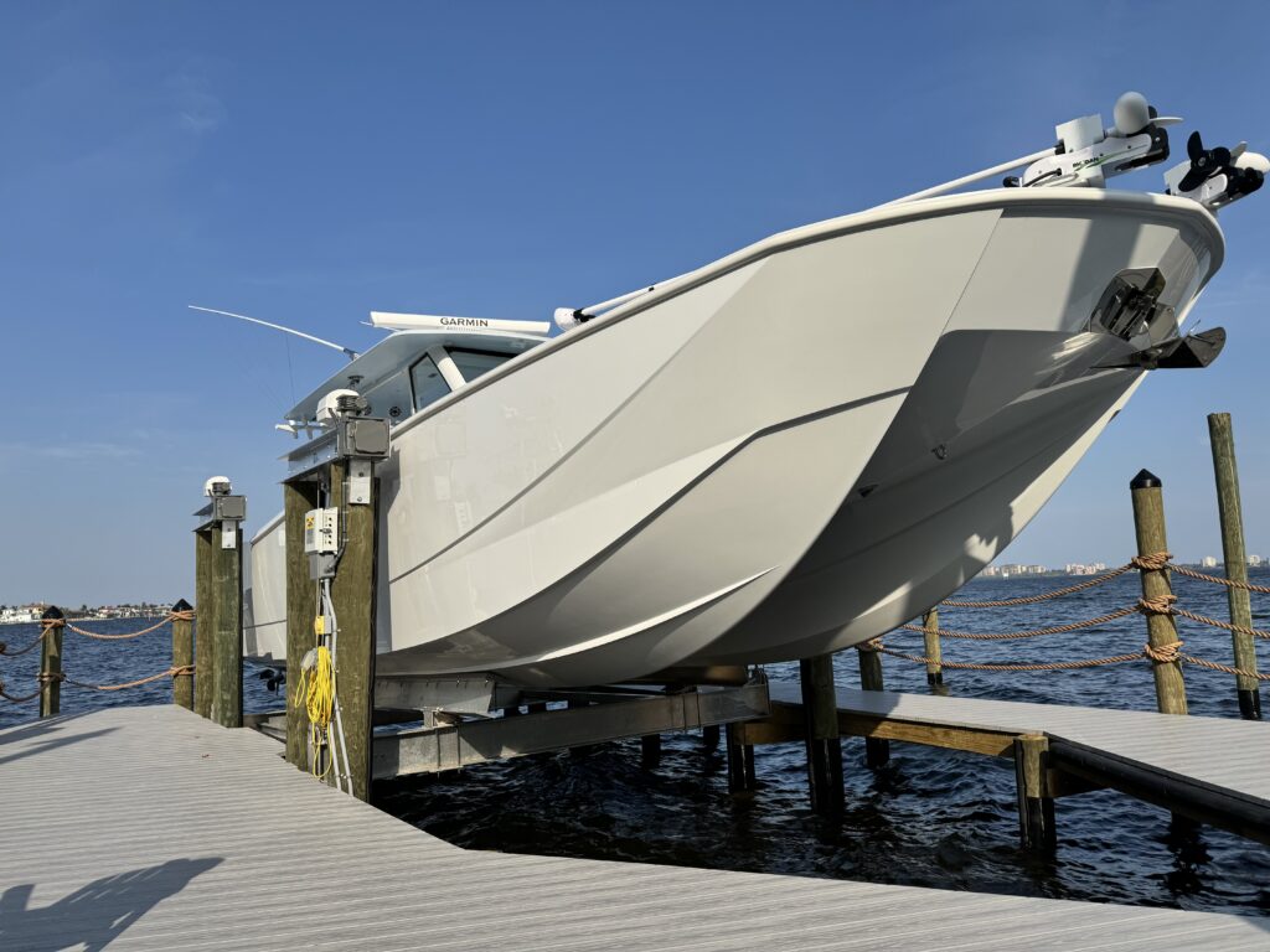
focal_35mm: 24
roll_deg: +2.5
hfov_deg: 71.6
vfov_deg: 56.8
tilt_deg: +7.0
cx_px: 635
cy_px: 476
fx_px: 881
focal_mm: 6.76
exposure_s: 1/7092
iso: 80
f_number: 1.78
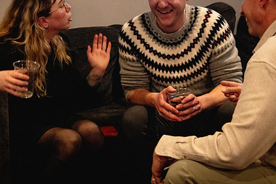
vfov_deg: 14.1
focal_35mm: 97
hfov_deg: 21.0
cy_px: 56
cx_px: 139
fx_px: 744
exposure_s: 1/80
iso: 10000
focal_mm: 52
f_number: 4
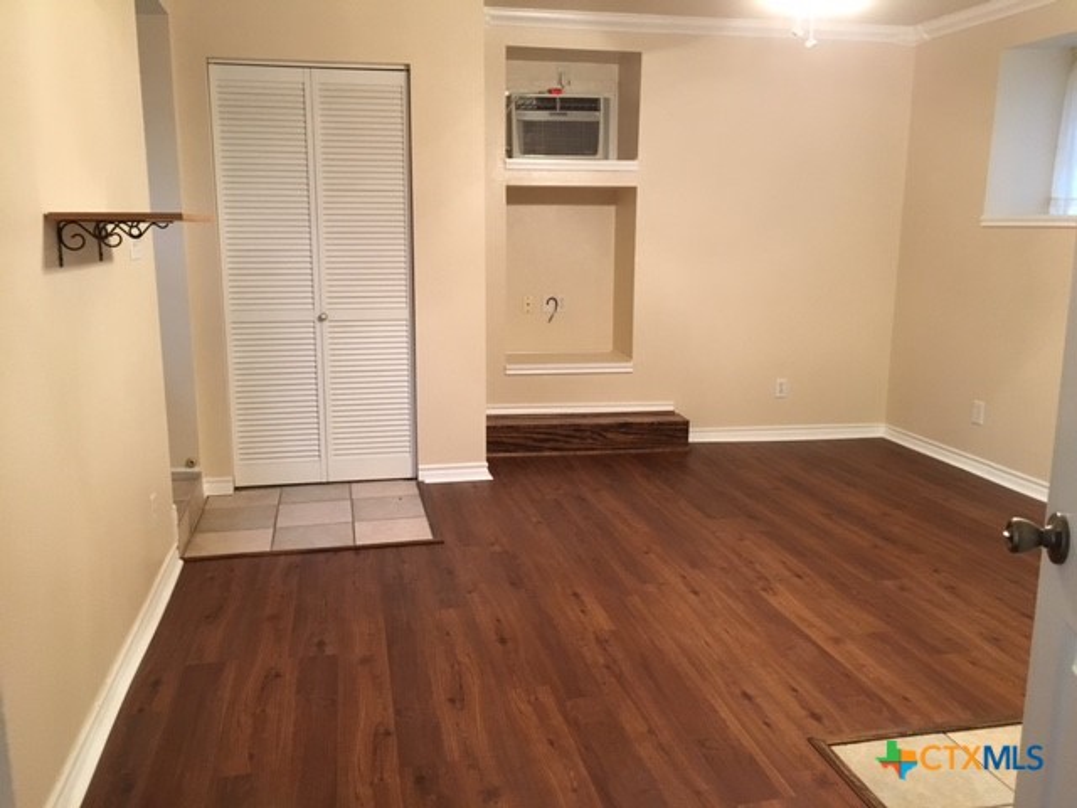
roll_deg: +0.7
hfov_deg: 61.7
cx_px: 538
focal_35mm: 29
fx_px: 902
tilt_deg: -10.9
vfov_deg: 48.2
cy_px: 404
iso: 200
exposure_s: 1/20
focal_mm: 4.15
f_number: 2.2
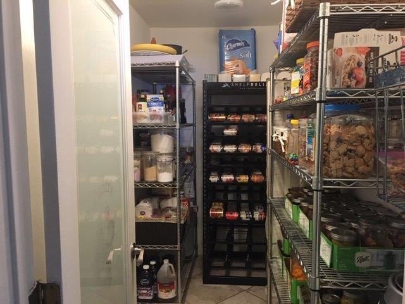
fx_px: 339
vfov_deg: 48.2
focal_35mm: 29
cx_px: 202
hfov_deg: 61.7
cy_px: 152
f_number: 2.2
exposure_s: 1/30
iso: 160
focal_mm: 4.15
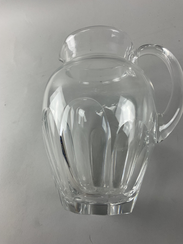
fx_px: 204
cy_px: 122
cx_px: 92
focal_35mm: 29
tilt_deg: -57.6
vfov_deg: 61.7
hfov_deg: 48.2
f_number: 1.8
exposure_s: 1/100
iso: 32
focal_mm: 3
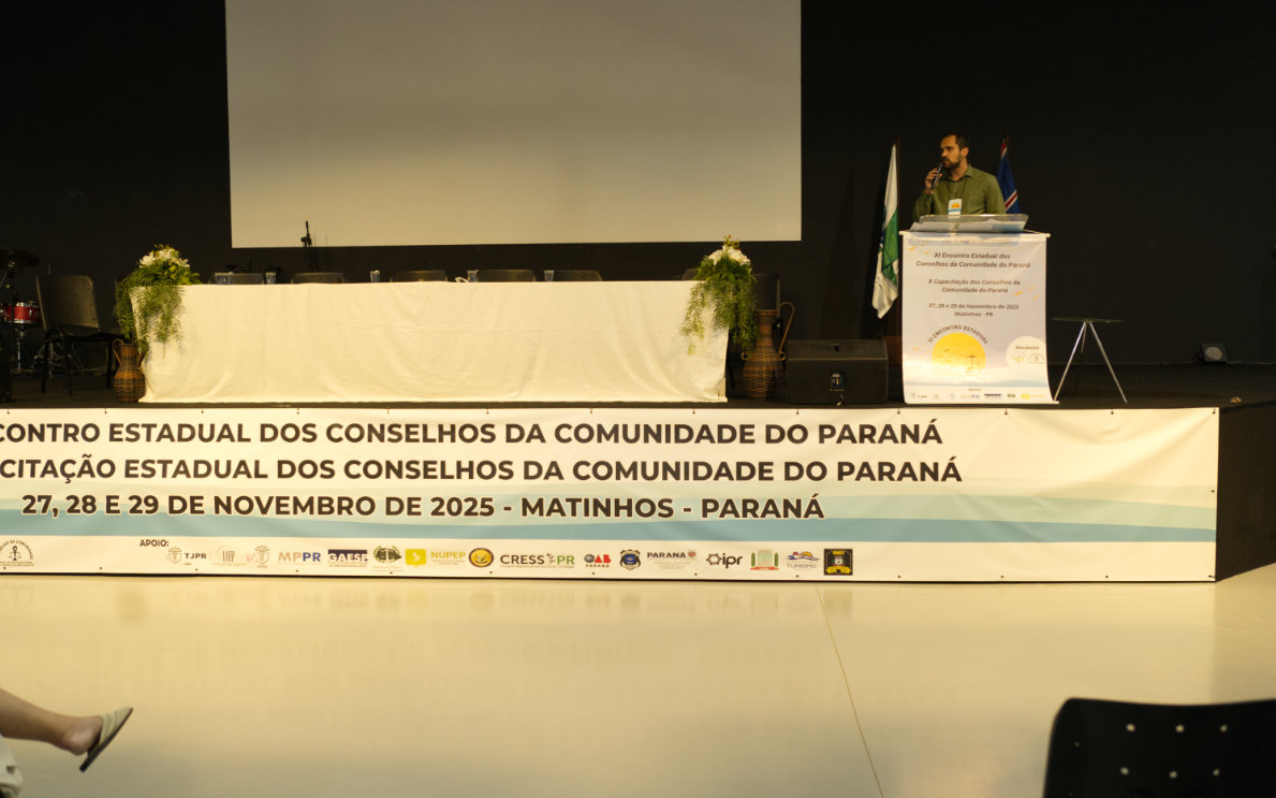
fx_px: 1252
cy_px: 394
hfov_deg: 54.0
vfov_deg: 35.3
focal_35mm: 36
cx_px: 636
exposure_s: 1/100
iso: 2000
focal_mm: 35
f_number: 2.8
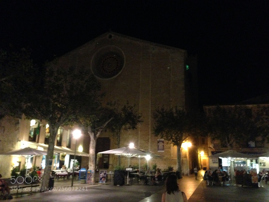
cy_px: 101
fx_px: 256
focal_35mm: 33
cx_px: 134
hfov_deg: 55.4
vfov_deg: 42.9
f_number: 2.4
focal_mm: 4.12
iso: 800
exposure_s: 1/15
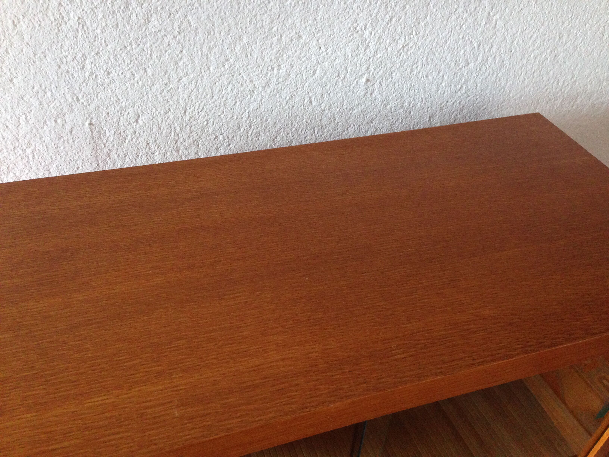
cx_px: 304
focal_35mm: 33
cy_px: 228
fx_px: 581
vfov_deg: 42.9
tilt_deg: -40.9
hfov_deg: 55.4
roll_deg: -3.3
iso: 250
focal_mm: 4.12
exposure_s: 1/20
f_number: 2.4
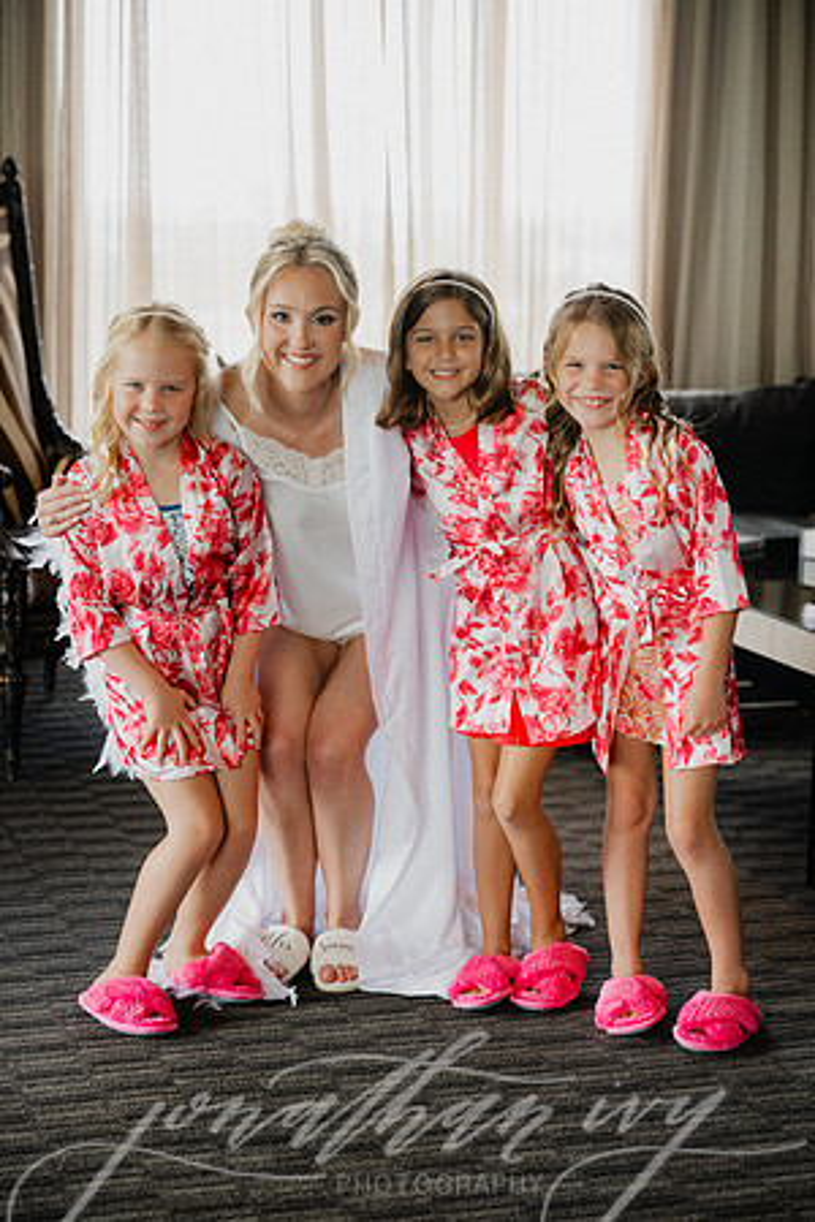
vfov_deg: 28.8
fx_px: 2377
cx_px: 408
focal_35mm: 70
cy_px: 611
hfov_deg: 19.5
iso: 900
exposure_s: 1/320
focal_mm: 70
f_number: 2.8
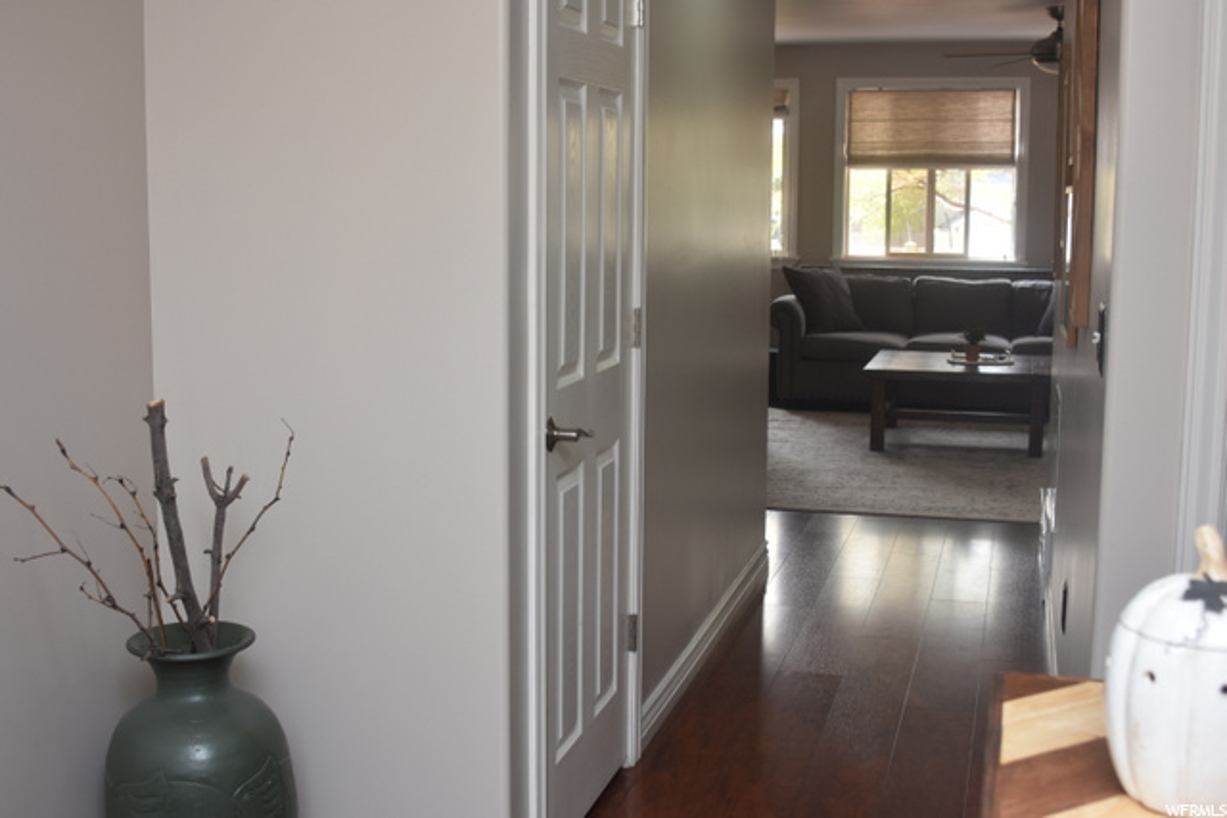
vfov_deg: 31.9
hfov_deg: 46.4
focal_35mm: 42
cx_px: 614
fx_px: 1432
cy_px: 409
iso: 400
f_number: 5.6
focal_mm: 28
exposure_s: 1/60
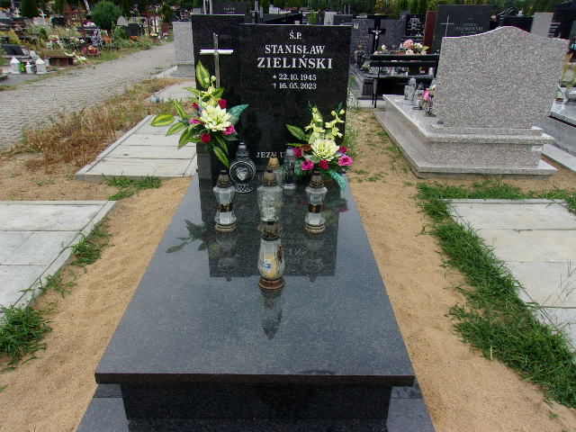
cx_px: 288
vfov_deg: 51.4
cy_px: 216
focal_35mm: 27
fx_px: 449
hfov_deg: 65.3
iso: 80
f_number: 10.4
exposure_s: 1/58
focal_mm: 4.9
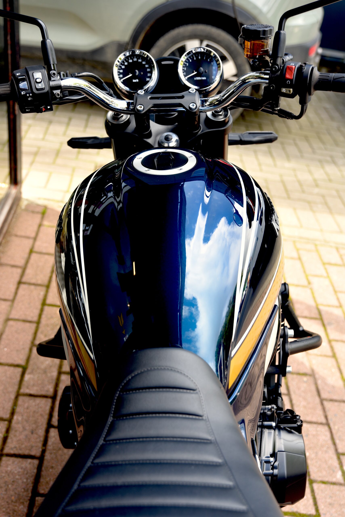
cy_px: 258
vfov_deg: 46.4
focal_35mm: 42
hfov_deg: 31.9
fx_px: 603
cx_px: 172
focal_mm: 42
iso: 100
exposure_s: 1/60
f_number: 4
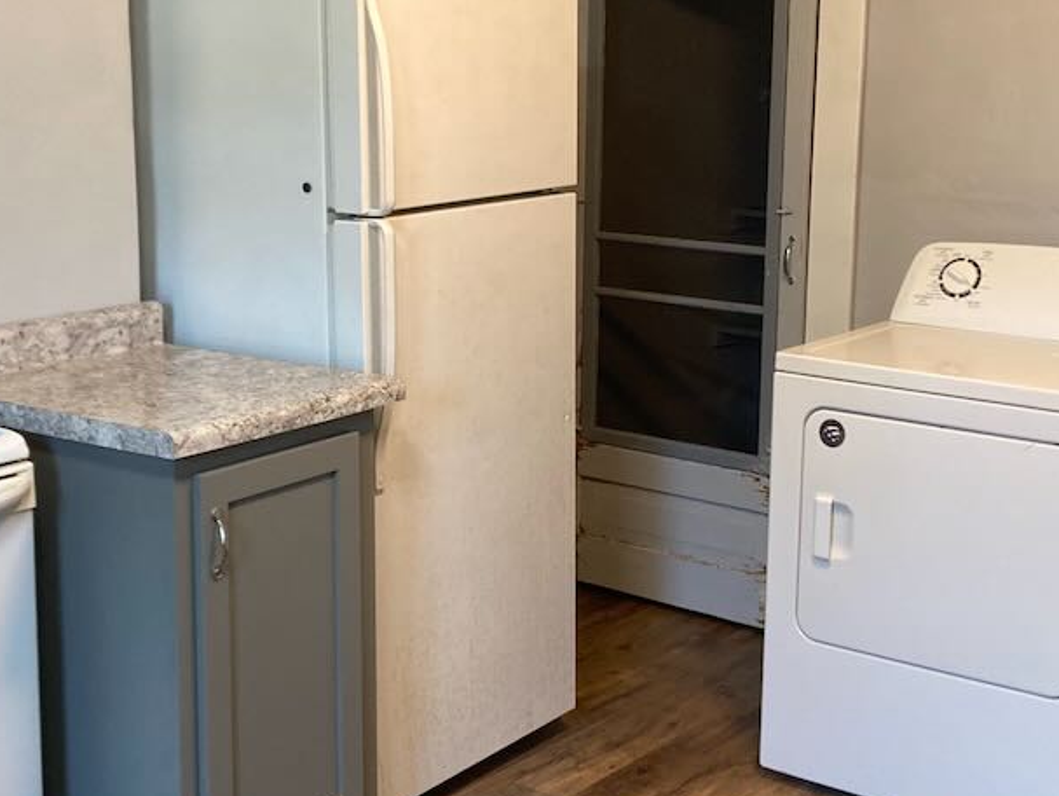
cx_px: 508
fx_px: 1806
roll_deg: -1.4
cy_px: 346
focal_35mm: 59
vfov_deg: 24.8
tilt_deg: -9.6
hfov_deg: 32.7
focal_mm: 3.99
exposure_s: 1/60
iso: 80
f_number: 1.8
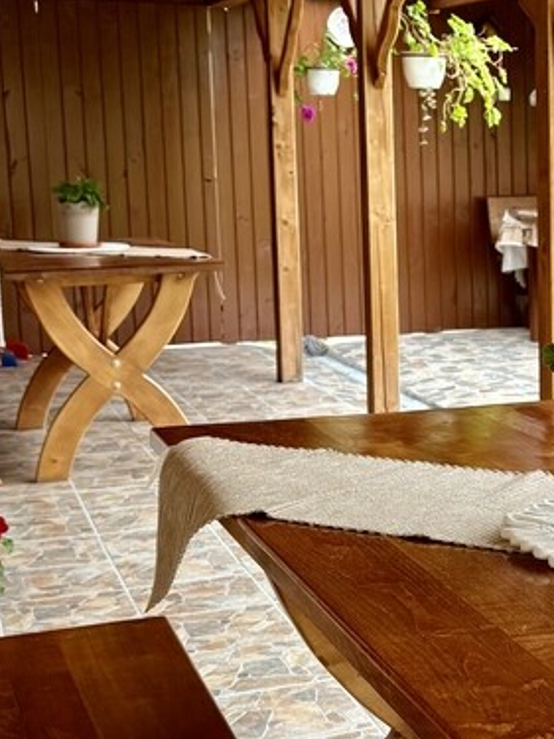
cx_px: 643
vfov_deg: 27.4
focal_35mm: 71
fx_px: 1516
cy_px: 424
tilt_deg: -9.7
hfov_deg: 19.6
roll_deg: +0.0
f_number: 1.6
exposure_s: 1/143
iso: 32
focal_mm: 5.96
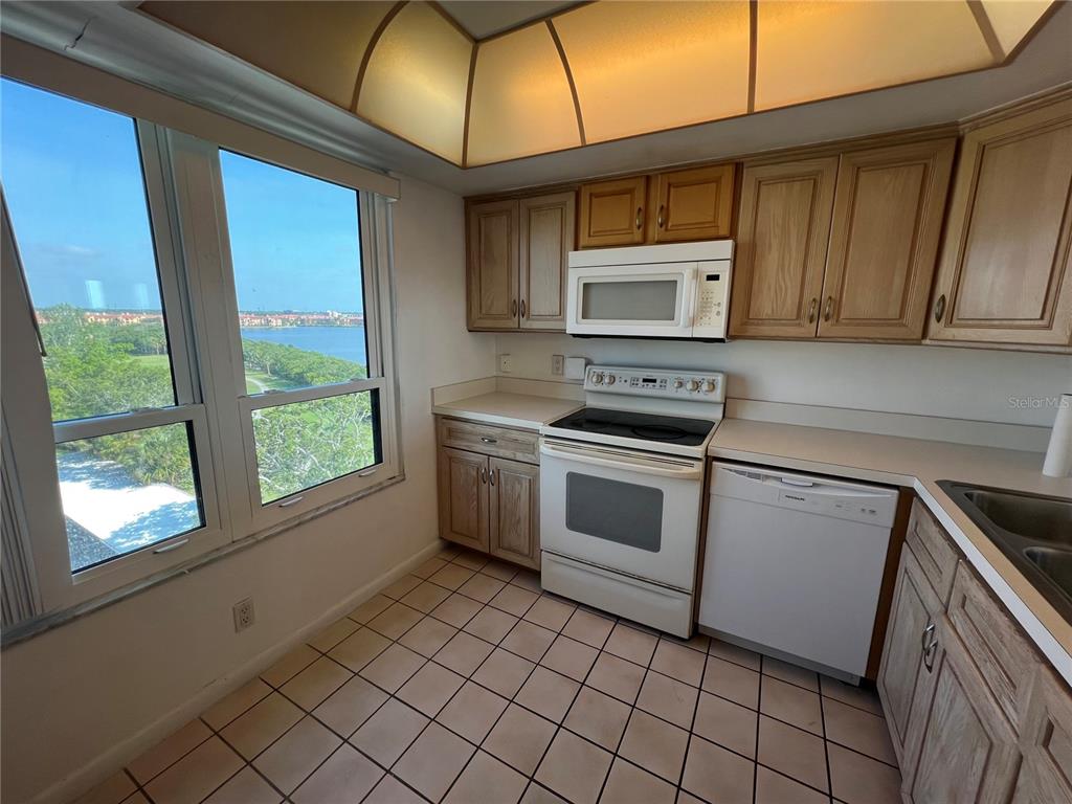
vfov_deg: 89.9
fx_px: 403
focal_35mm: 13
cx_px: 536
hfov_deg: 106.2
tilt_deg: -11.5
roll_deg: -0.4
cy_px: 402
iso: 50
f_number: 1.8
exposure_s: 1/120
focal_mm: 1.57
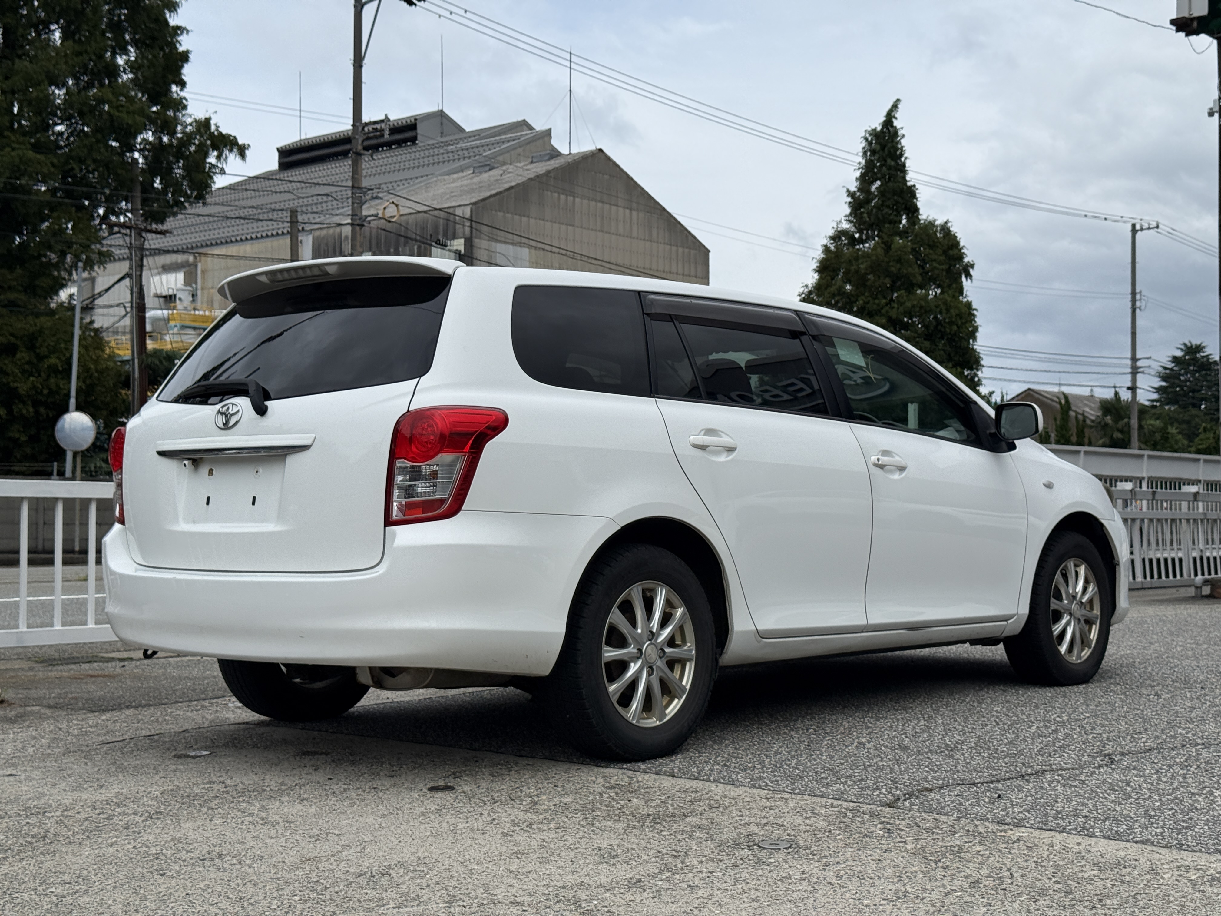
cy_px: 458
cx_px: 610
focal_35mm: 48
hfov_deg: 39.7
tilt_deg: +2.8
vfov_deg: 30.3
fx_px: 1693
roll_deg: +0.1
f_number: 1.78
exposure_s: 1/9901
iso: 100
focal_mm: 6.76
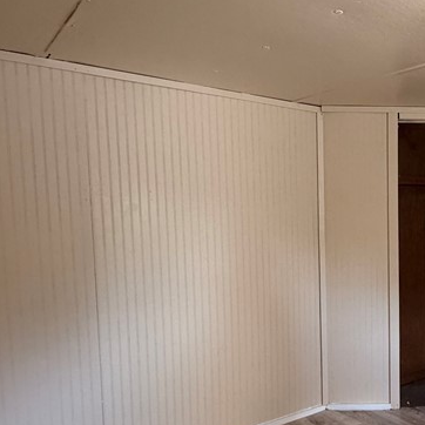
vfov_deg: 47.0
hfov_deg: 40.0
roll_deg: +0.0
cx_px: 447
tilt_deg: -5.5
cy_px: 249
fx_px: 486
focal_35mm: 35
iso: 320
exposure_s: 1/120
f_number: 2.2
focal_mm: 2.22
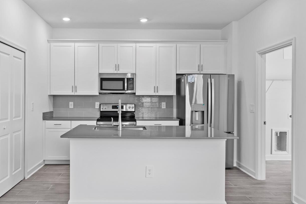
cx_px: 132
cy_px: 101
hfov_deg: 63.4
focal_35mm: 29
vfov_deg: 45.0
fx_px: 246
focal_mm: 22
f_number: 7.1
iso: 320
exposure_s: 1/2
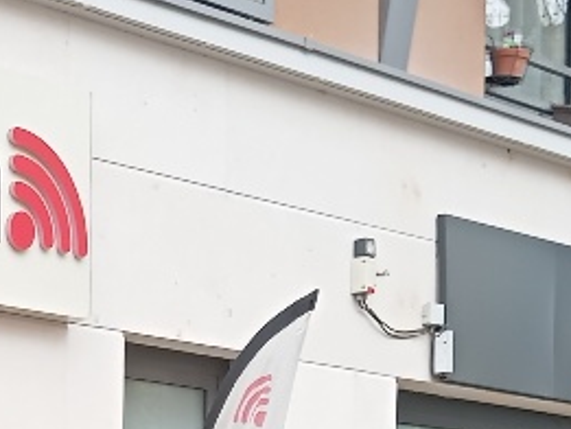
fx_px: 2261
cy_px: 827
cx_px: -246
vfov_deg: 10.1
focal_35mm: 137
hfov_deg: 13.7
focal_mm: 4.22
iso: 67
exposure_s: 1/100
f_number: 1.8
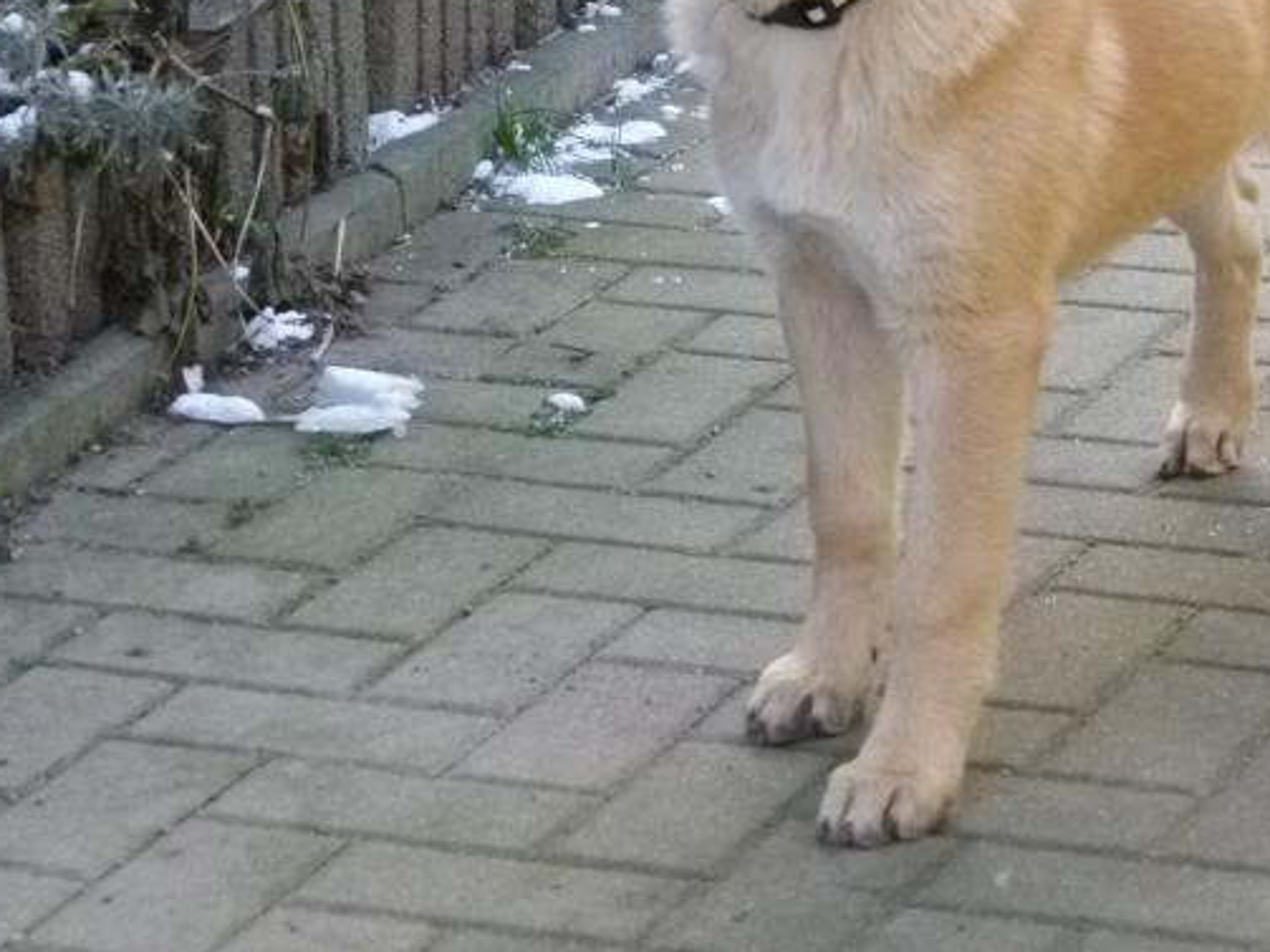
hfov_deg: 11.8
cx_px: 614
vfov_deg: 8.9
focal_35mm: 167
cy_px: 202
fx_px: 6125
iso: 400
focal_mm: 18.9
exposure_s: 1/200
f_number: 3.5
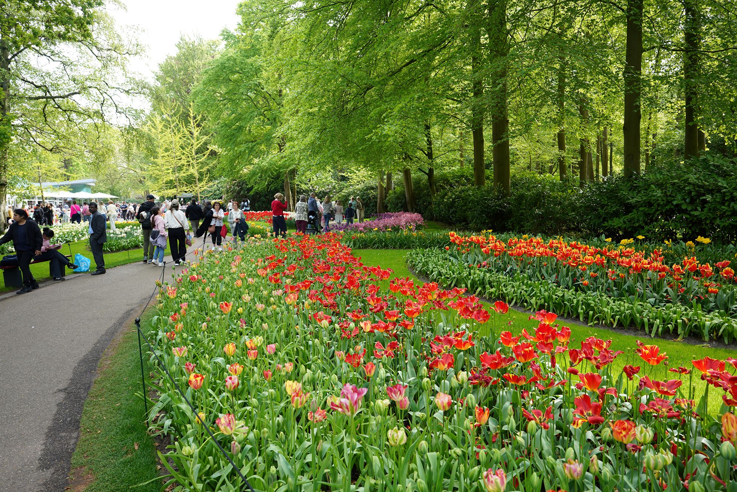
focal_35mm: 24
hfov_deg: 73.7
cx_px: 368
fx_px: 491
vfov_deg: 53.1
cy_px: 246
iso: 100
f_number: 4
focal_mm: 24
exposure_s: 1/100
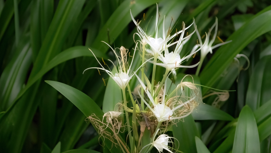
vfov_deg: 11.5
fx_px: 755
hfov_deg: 20.4
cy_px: 76
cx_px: 149
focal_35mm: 105
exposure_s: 1/40
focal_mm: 60
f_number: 4.5
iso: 800
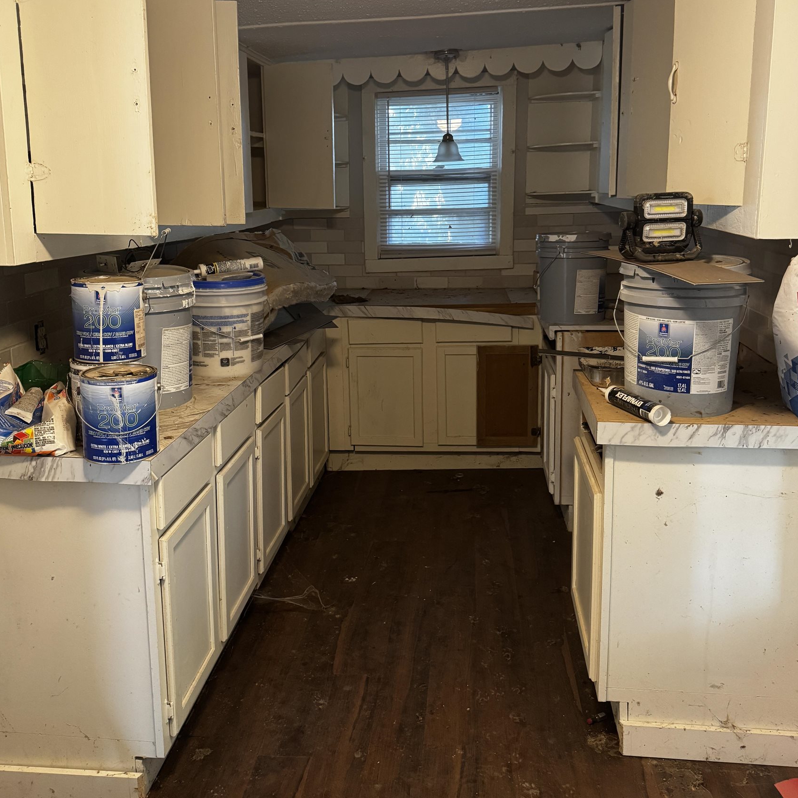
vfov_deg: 55.3
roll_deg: +0.6
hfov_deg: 55.6
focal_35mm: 29
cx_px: 399
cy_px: 323
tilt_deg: -9.6
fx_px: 756
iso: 500
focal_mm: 6.76
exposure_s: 1/60
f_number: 1.78
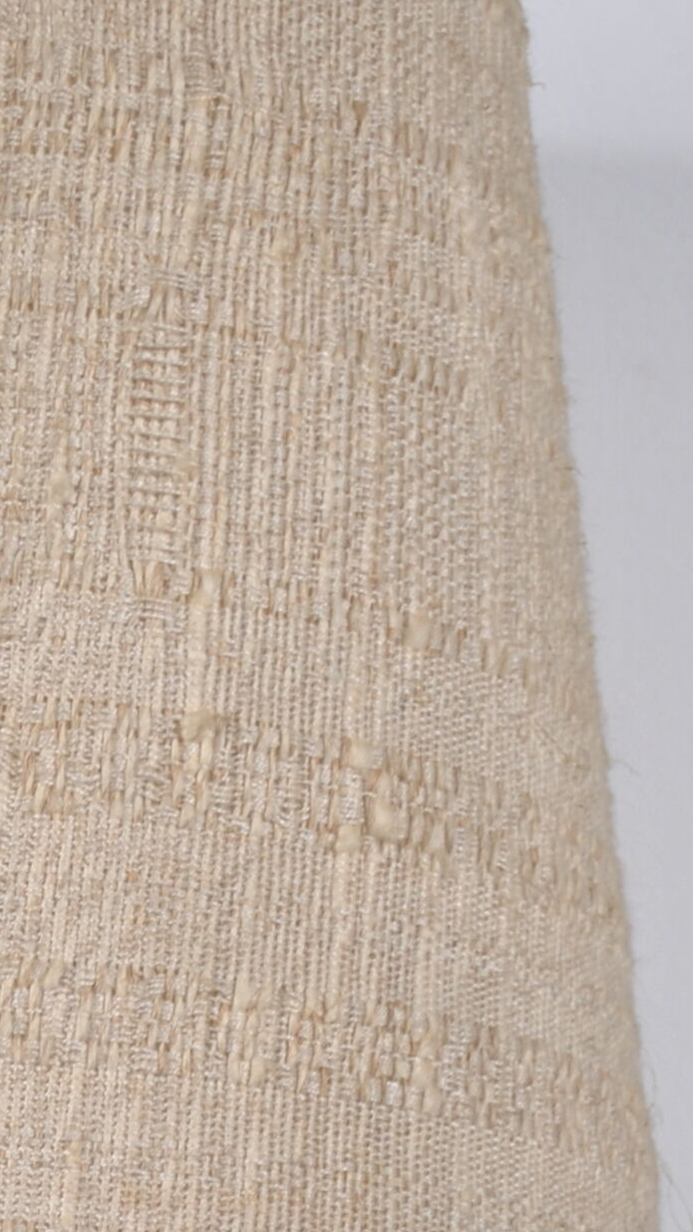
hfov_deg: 7.0
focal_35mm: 174
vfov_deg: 12.3
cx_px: 29
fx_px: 5671
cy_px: 1191
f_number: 5
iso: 200
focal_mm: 35
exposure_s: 1/125
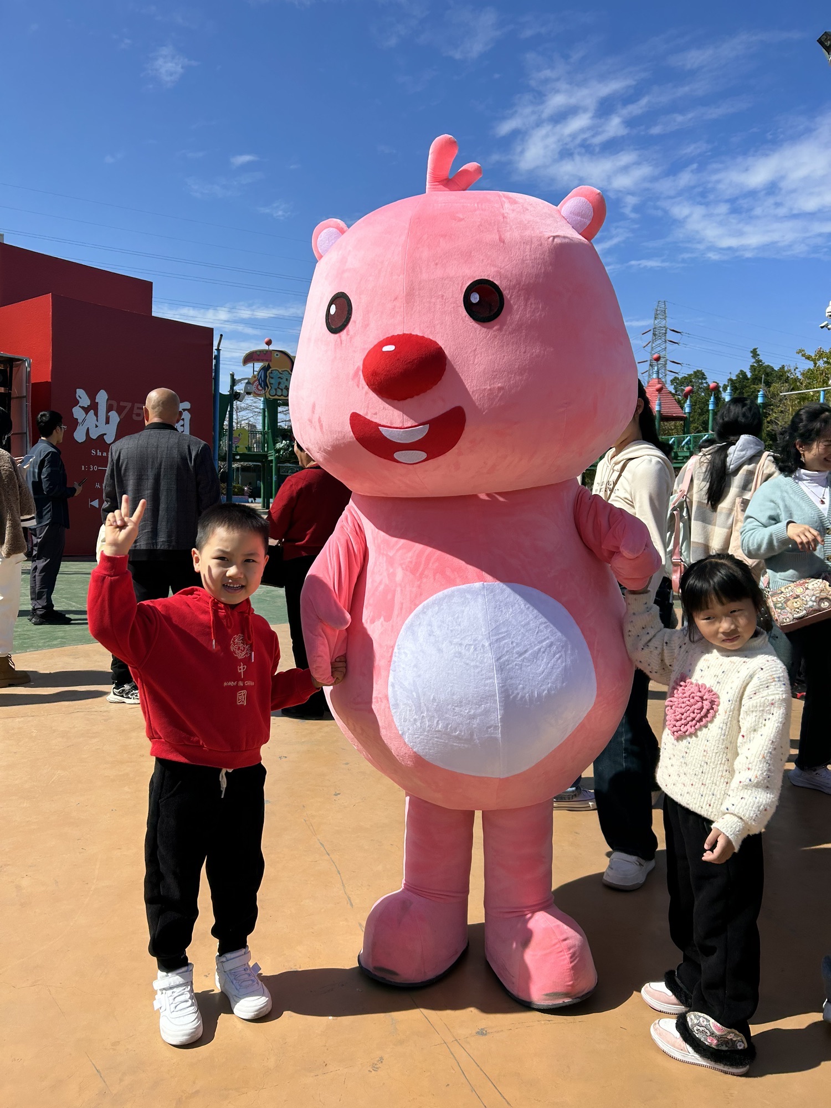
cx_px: 416
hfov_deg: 53.1
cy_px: 554
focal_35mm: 26
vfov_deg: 67.3
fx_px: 832
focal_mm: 5.7
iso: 50
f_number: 1.5
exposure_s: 1/6211
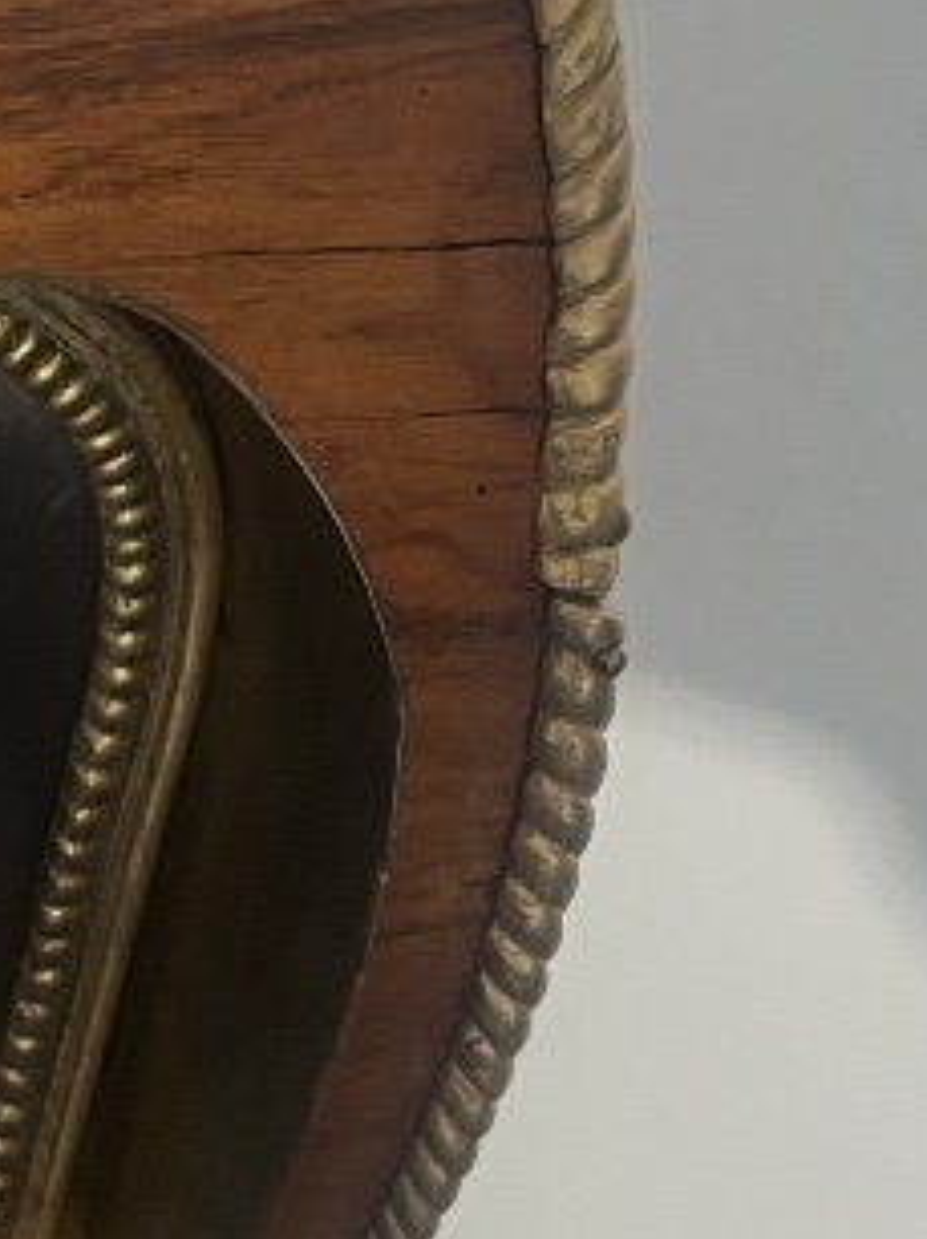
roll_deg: -10.1
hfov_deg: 14.0
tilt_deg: -33.8
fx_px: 3647
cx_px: -210
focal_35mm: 102
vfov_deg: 19.2
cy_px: 441
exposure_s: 1/50
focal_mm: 5.1
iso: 125
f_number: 1.6
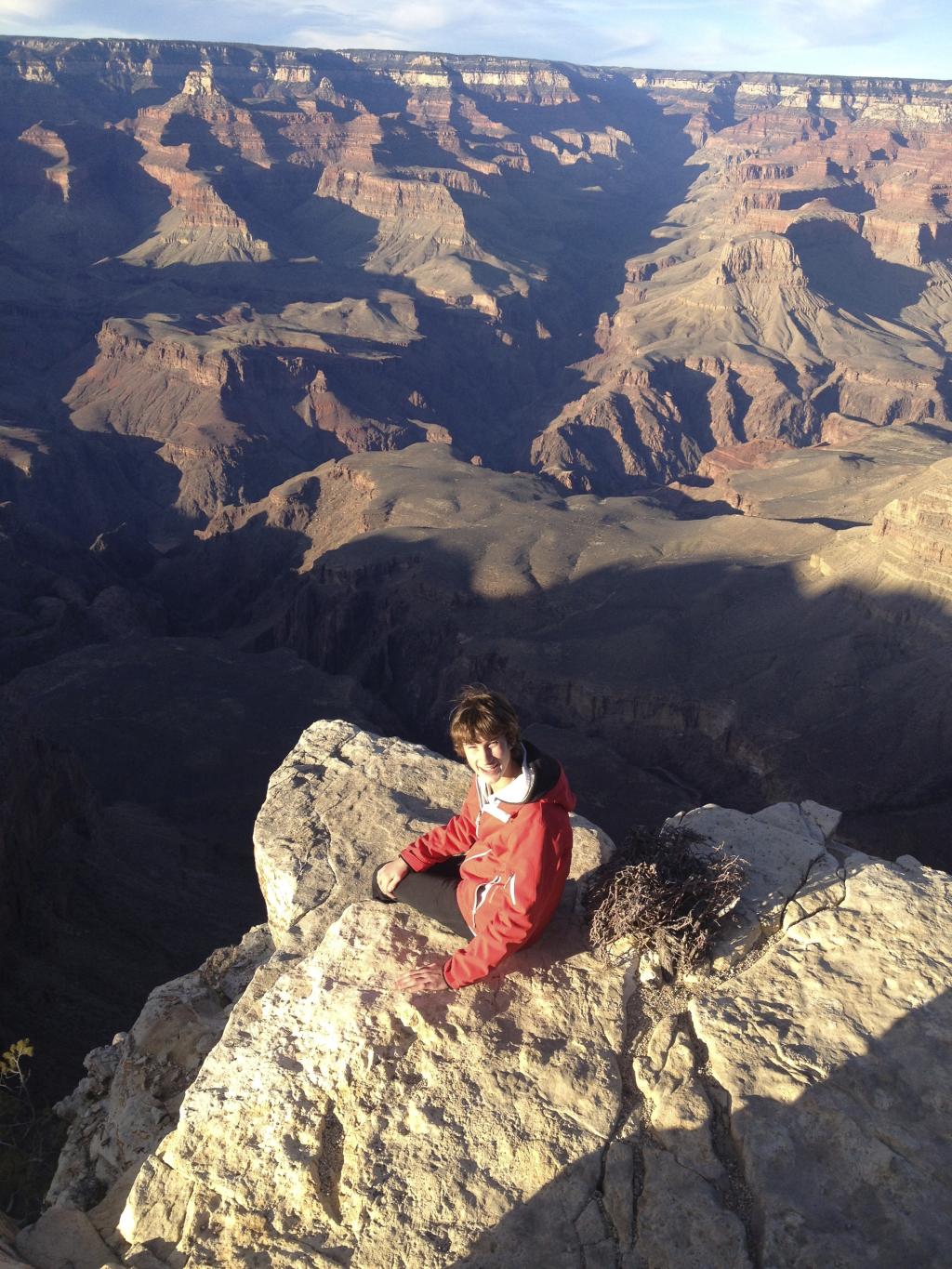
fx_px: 1283
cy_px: 634
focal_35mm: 35
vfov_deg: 52.6
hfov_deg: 40.7
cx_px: 476
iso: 50
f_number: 2.4
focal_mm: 4.28
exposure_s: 1/756
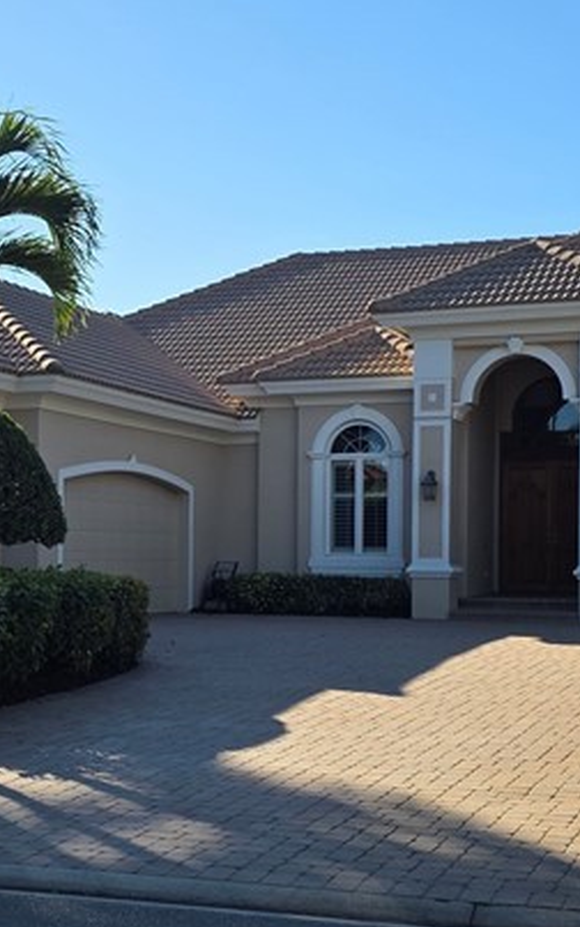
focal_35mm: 62
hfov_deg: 20.9
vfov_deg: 32.8
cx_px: 232
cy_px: 580
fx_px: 1567
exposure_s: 1/3768
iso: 80
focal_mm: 6.25
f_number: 1.7
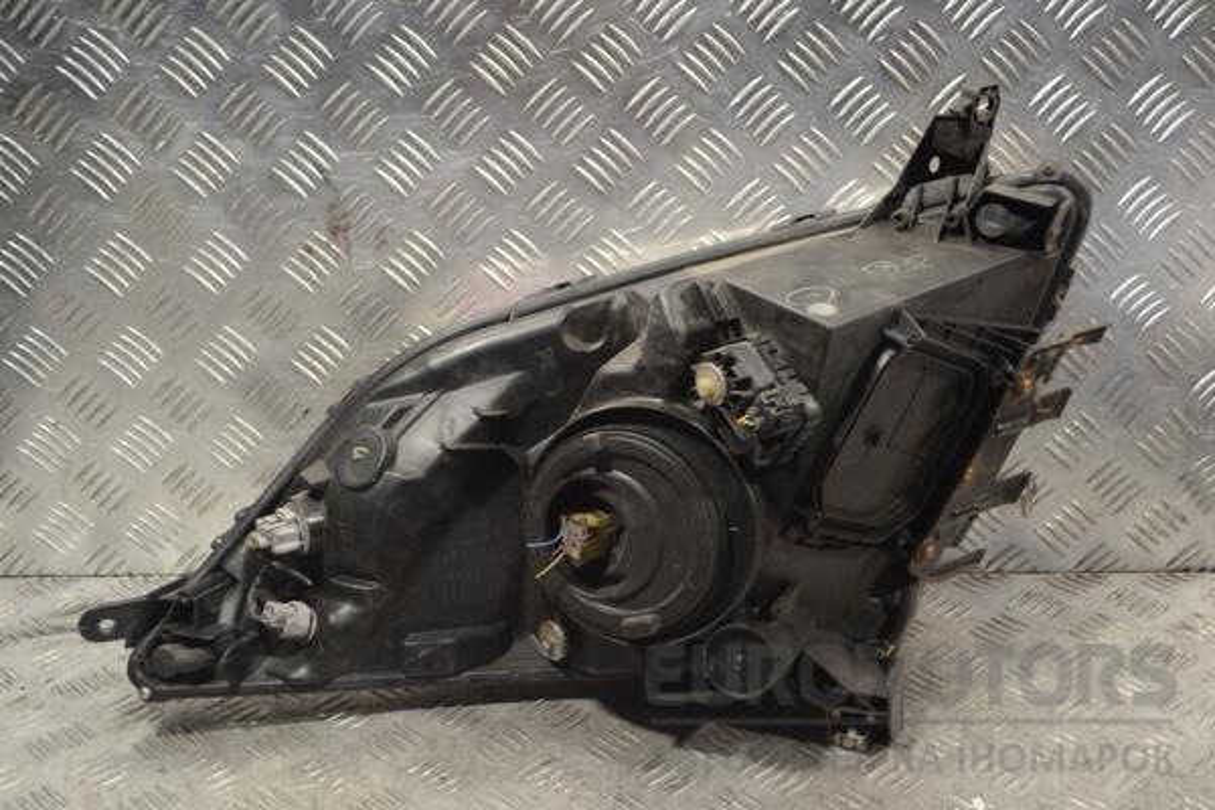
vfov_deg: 26.5
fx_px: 1721
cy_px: 405
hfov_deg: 38.9
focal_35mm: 51
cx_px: 608
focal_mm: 34
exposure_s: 1/30
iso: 200
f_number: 5
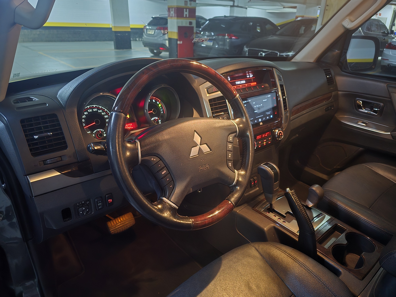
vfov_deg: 58.9
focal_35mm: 23
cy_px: 148
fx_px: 263
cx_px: 198
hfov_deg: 73.9
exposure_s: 1/20
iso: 2000
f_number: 1.7
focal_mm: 6.3
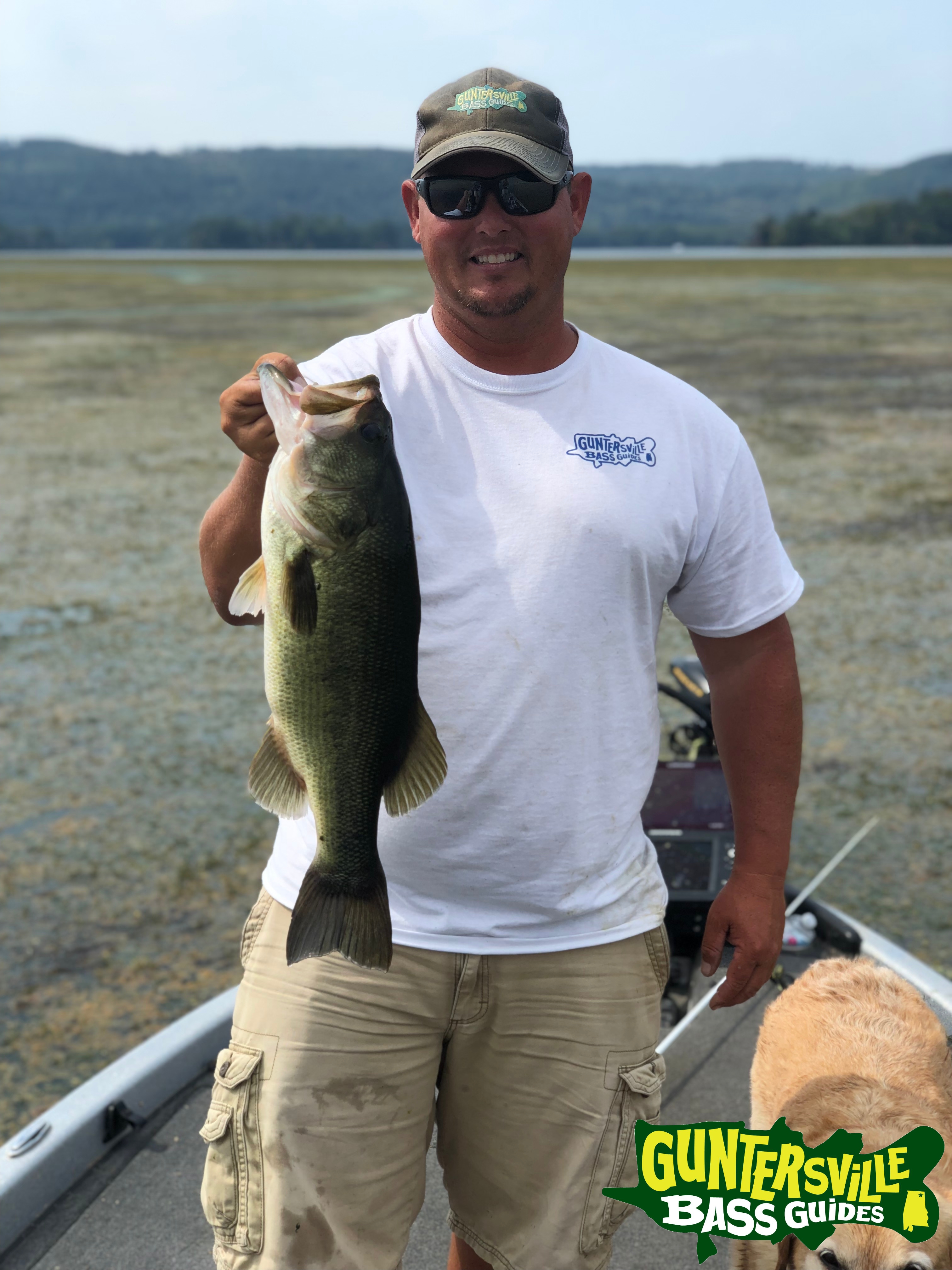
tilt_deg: -12.1
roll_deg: +1.0
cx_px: 476
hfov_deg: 28.0
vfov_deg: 36.8
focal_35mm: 52
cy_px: 635
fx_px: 1907
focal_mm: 6
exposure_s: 1/960
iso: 16
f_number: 2.4
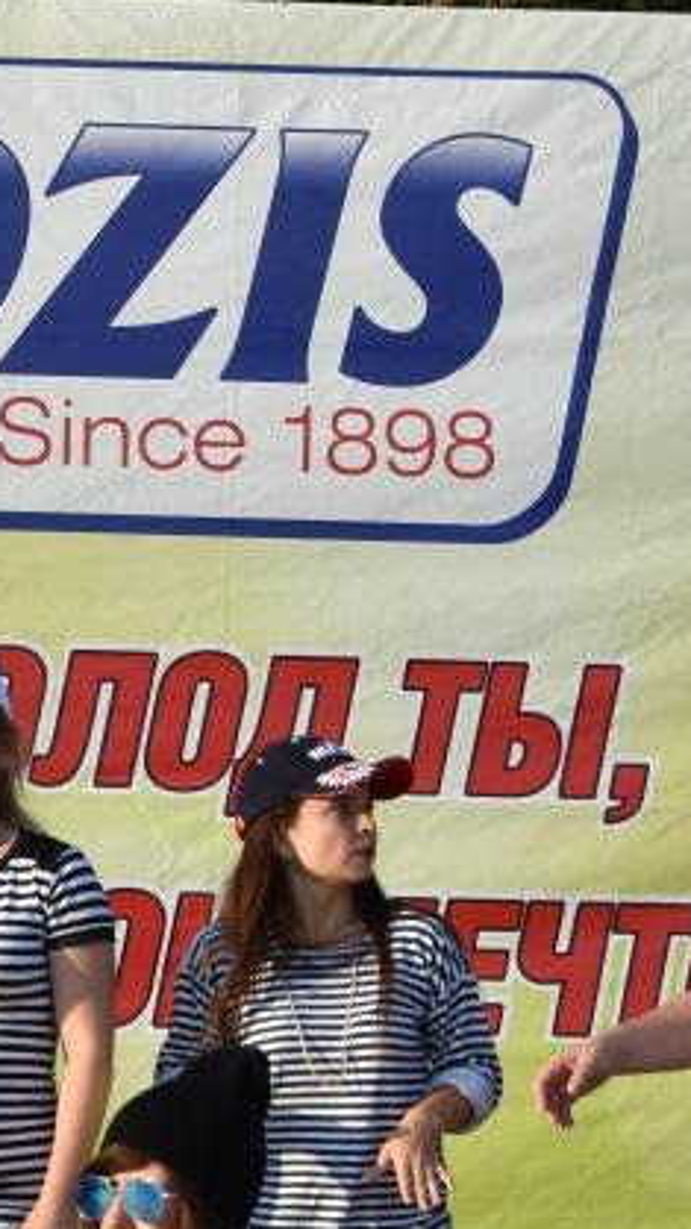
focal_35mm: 177
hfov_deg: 6.7
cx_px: -391
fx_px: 5768
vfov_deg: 12.1
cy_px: 951
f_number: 8
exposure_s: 1/500
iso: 280
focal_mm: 46
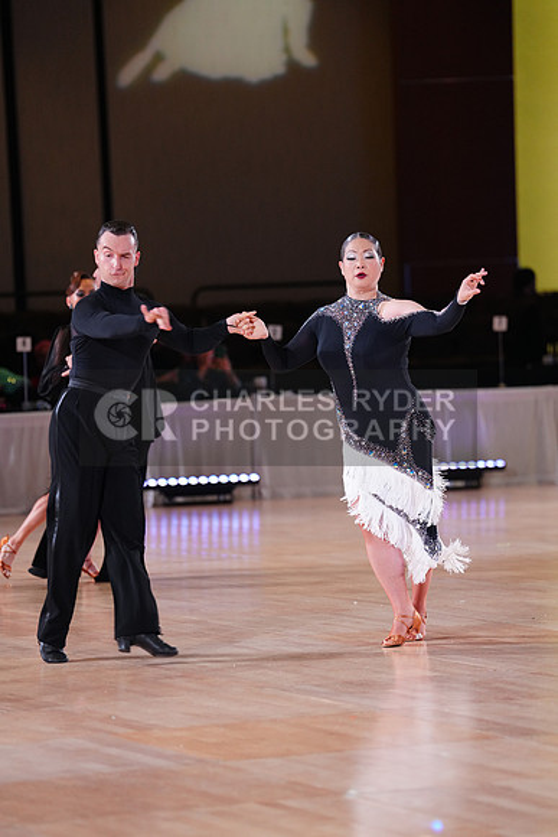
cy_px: 418
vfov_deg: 12.3
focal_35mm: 167
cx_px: 279
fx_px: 3880
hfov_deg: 8.2
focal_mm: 167
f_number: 2.8
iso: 2000
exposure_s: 1/400
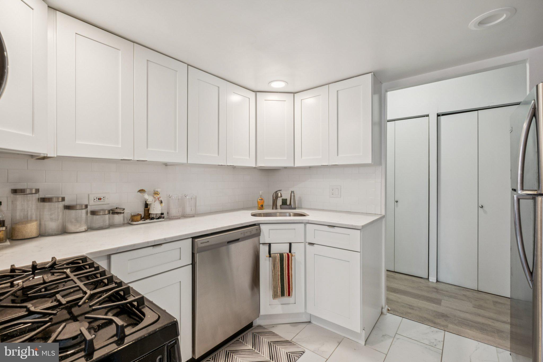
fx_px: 226
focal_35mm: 15
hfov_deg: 100.4
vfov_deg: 77.3
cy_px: 181
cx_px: 272
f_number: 8
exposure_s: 1/13
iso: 250
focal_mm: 10
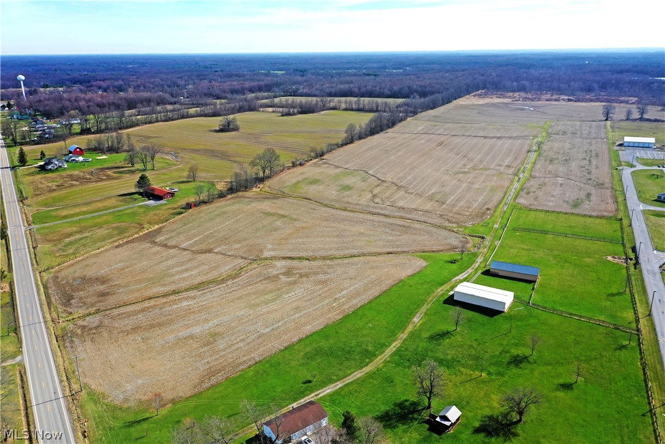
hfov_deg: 65.5
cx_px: 332
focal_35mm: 28
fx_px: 517
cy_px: 222
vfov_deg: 46.4
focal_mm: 10.26
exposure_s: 1/500
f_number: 5.6
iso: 100
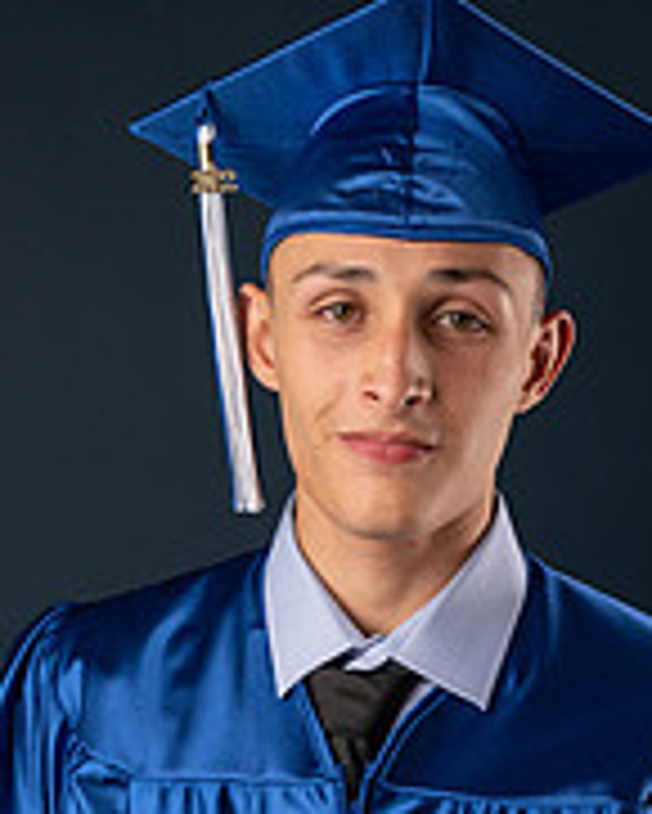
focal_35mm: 128
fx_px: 3085
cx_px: 306
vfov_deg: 14.9
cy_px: 720
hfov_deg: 12.1
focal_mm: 55
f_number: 5.6
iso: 200
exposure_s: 1/100
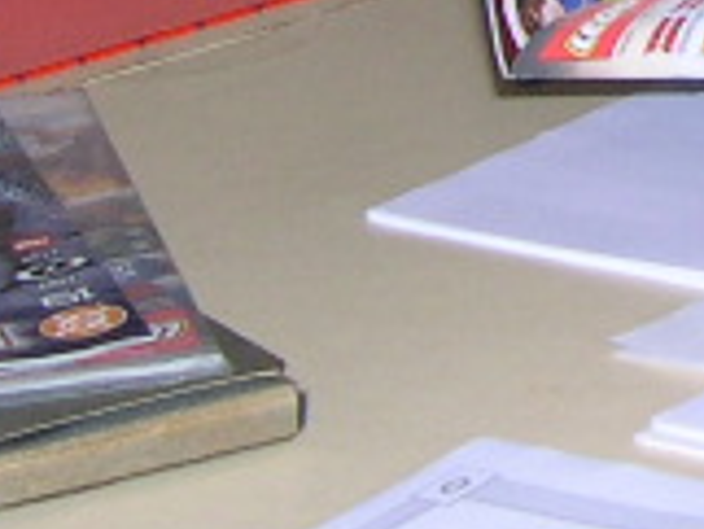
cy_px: -669
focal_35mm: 241
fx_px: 4905
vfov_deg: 6.0
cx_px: 1474
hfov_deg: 7.8
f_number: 2.8
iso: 100
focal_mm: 8
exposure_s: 1/60
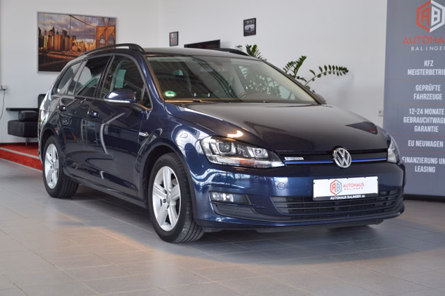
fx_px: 741
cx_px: 222
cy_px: 148
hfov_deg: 33.4
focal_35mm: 60
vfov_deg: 22.6
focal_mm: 40
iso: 400
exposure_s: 1/80
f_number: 4.5
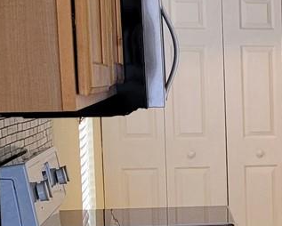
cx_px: 502
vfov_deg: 12.0
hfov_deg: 13.5
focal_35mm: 128
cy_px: 198
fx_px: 1069
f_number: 1.8
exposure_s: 1/119
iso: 250
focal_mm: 5.4
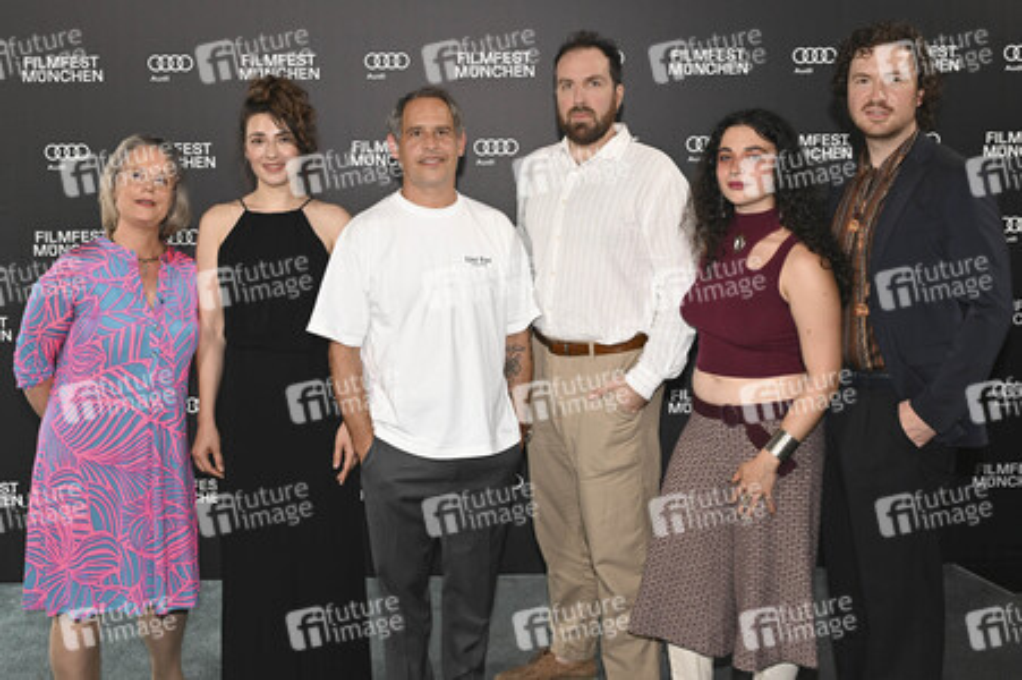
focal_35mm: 34
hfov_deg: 55.8
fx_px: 964
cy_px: 340
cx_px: 511
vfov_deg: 38.8
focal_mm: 34
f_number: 5.6
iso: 1600
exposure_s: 1/160
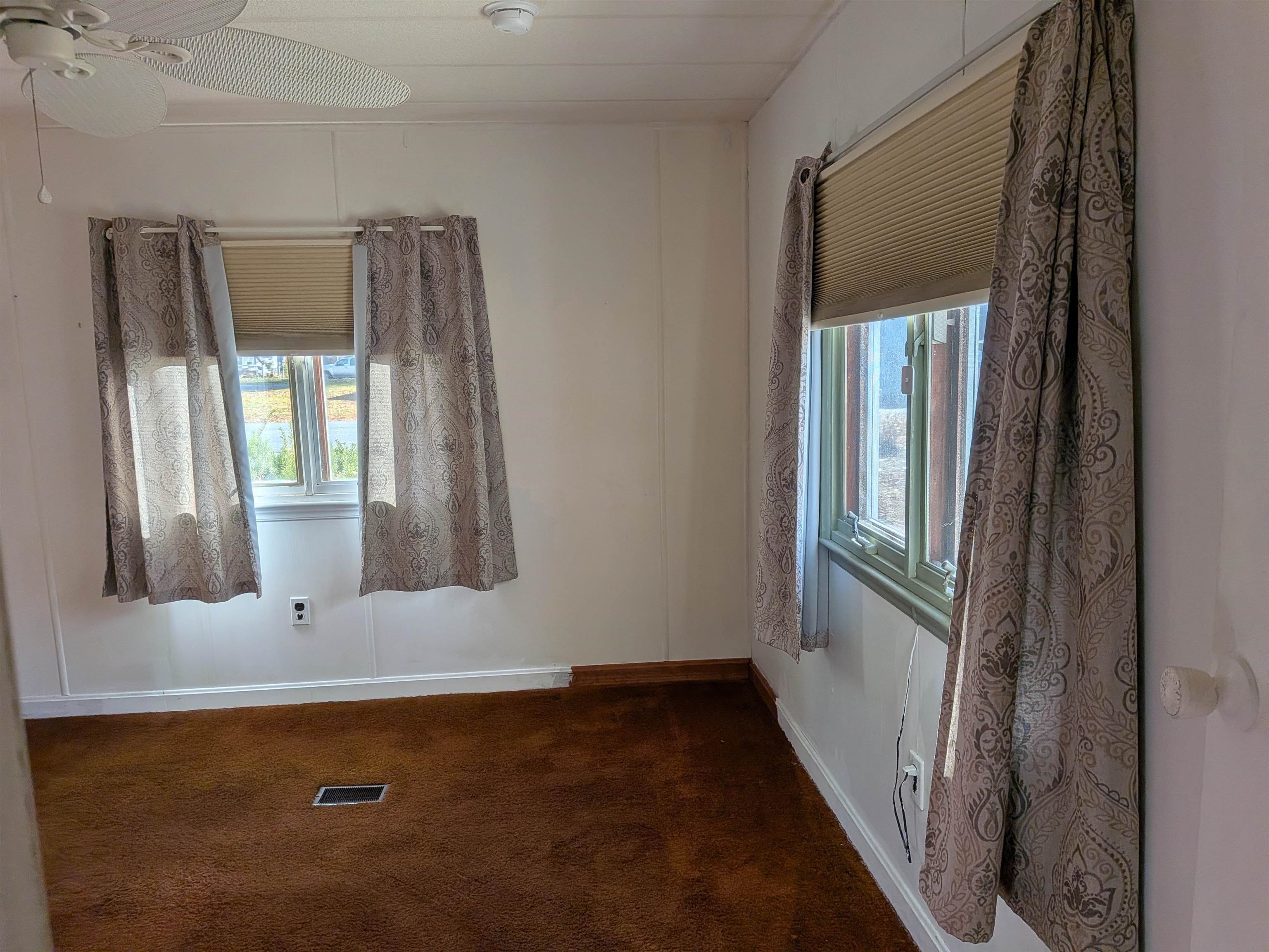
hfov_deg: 71.6
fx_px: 880
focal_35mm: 24
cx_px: 634
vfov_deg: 56.8
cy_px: 476
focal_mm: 4.53
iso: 35
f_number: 1.7
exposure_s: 1/962
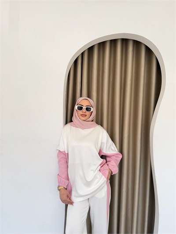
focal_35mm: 24
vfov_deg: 71.6
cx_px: 88
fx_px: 163
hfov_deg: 56.8
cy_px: 117
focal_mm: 6.76
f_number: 1.78
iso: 64
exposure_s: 1/280
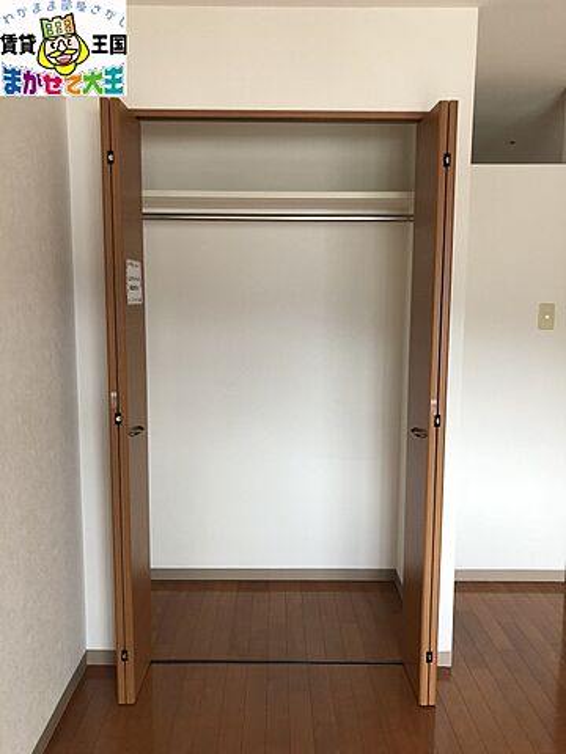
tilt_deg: -6.6
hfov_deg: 49.7
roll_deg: +0.4
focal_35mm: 28
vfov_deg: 63.4
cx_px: 283
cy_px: 377
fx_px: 610
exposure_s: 1/30
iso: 32
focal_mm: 4
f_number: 1.8
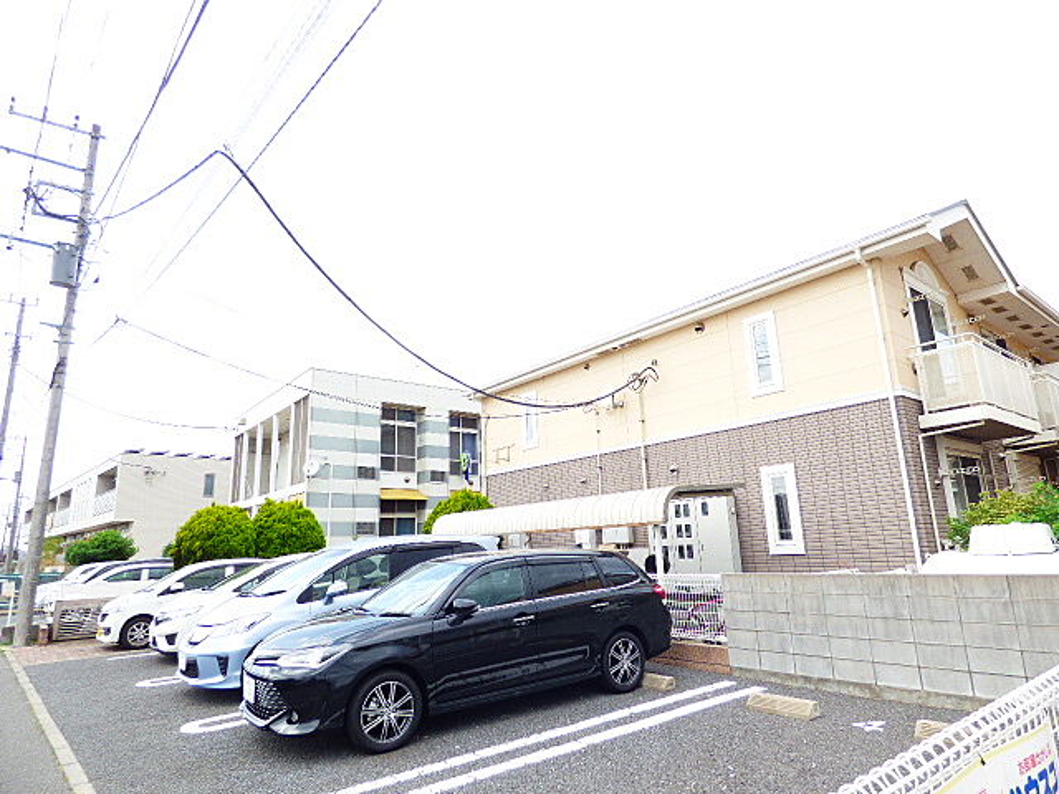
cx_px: 530
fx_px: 612
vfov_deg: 66.0
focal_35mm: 20
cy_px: 397
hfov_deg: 81.7
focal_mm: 3.58
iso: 100
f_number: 2.8
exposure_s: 1/500
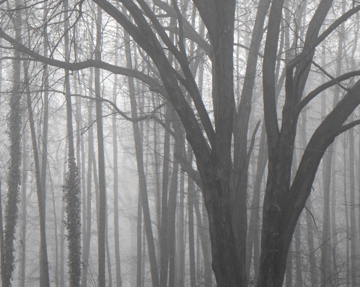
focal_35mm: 132
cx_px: 180
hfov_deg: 14.6
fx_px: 1406
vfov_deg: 11.7
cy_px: 90
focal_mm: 62
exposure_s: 1/57
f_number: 5.3
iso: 200
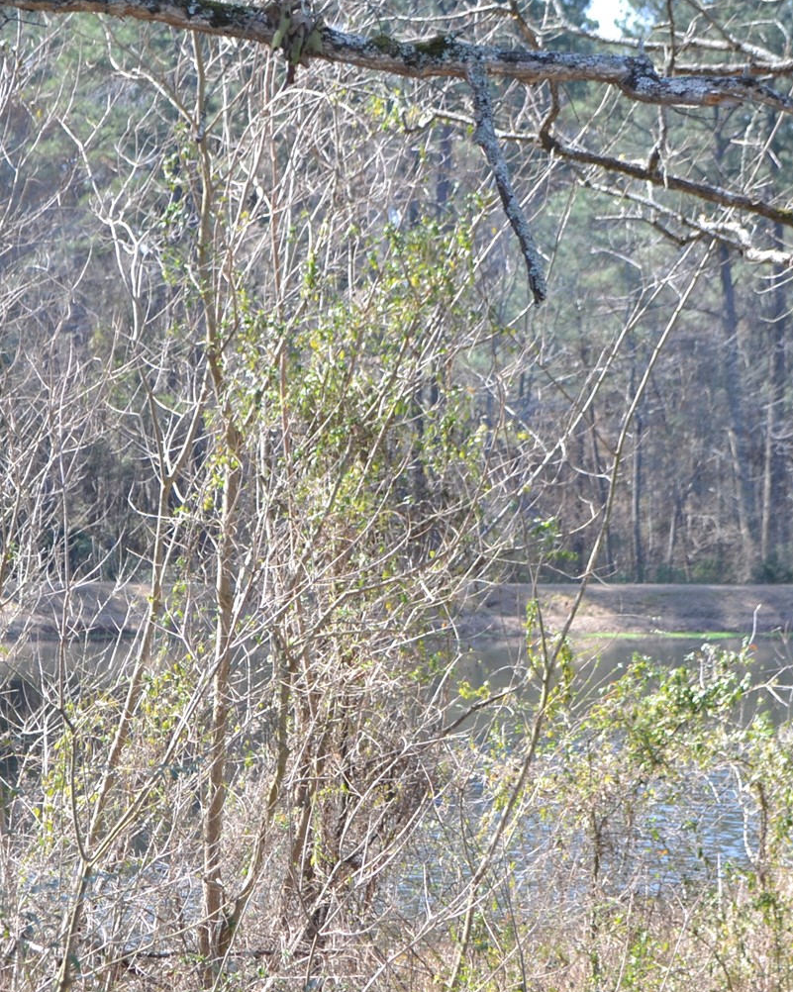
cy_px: 707
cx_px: 378
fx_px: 3405
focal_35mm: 116
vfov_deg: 16.5
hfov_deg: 13.3
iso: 140
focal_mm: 38
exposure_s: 1/125
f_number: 5.6
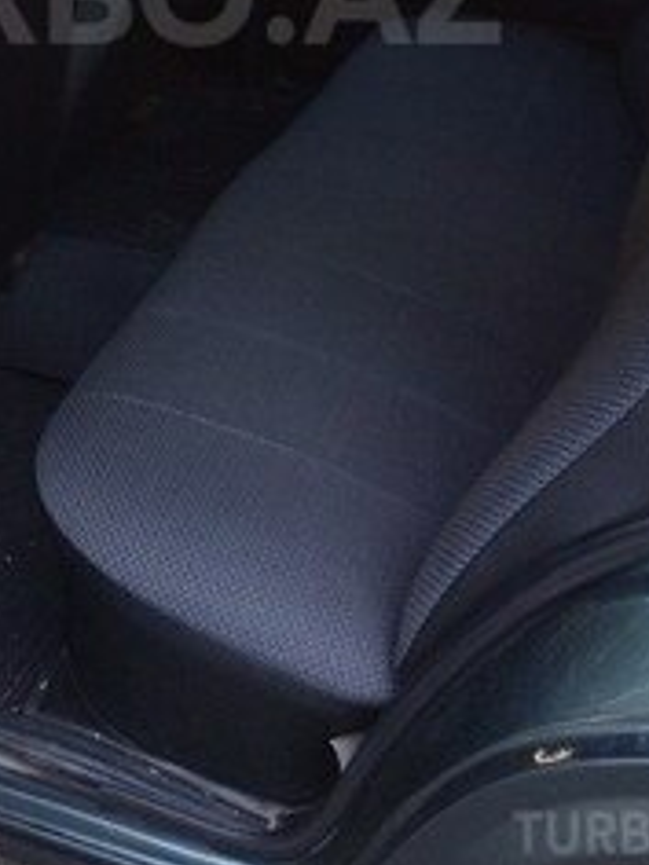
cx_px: 125
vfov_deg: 29.5
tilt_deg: -23.9
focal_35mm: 61
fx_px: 1525
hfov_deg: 23.6
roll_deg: +1.4
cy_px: -11
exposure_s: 1/216
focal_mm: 4.15
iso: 32
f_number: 2.2
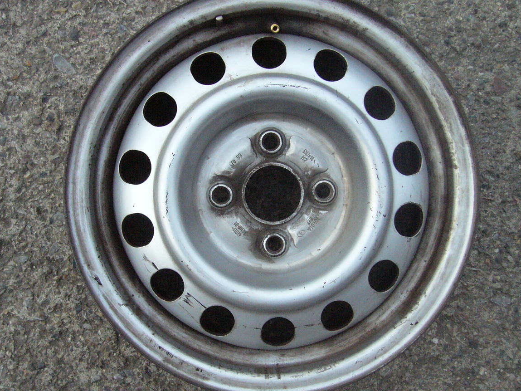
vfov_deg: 36.8
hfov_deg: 47.8
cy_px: 196
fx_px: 587
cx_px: 271
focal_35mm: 39
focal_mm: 5.8
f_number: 5.6
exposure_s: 1/320
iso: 400
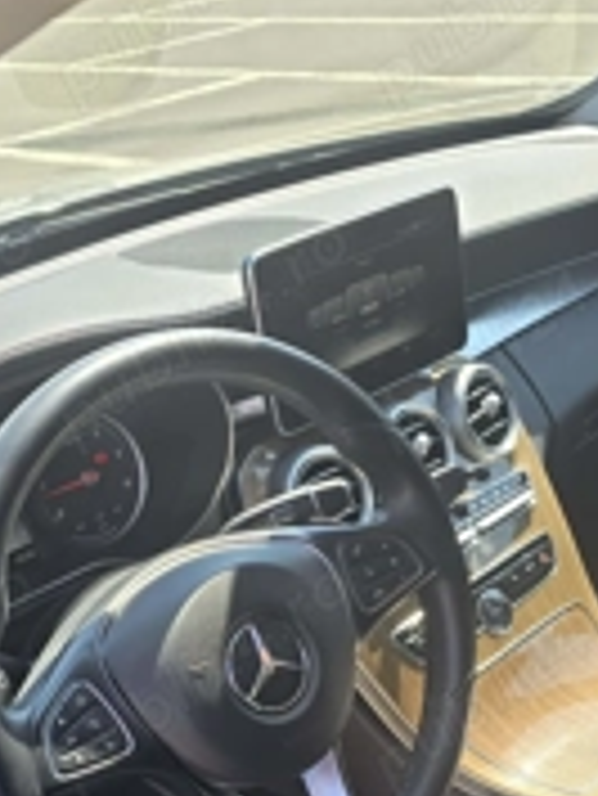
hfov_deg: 28.0
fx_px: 1196
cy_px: 751
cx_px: 360
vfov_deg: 34.3
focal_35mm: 52
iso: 12
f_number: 1.7
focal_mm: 6.3
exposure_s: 1/180
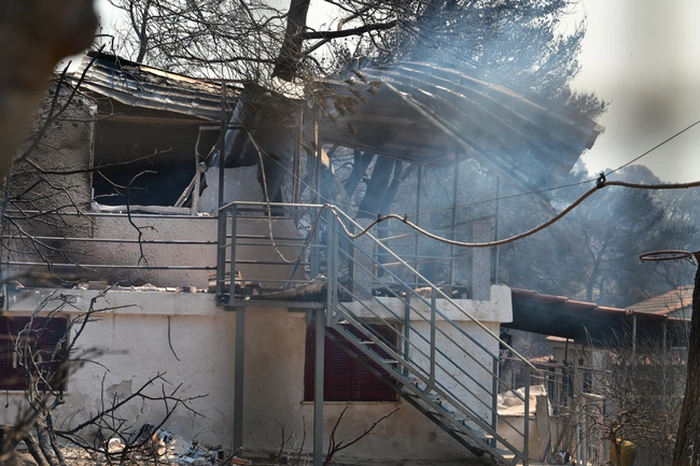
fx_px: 1380
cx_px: 350
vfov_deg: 19.2
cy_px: 233
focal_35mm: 71
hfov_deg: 28.5
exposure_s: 1/400
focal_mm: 71
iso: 500
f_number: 9
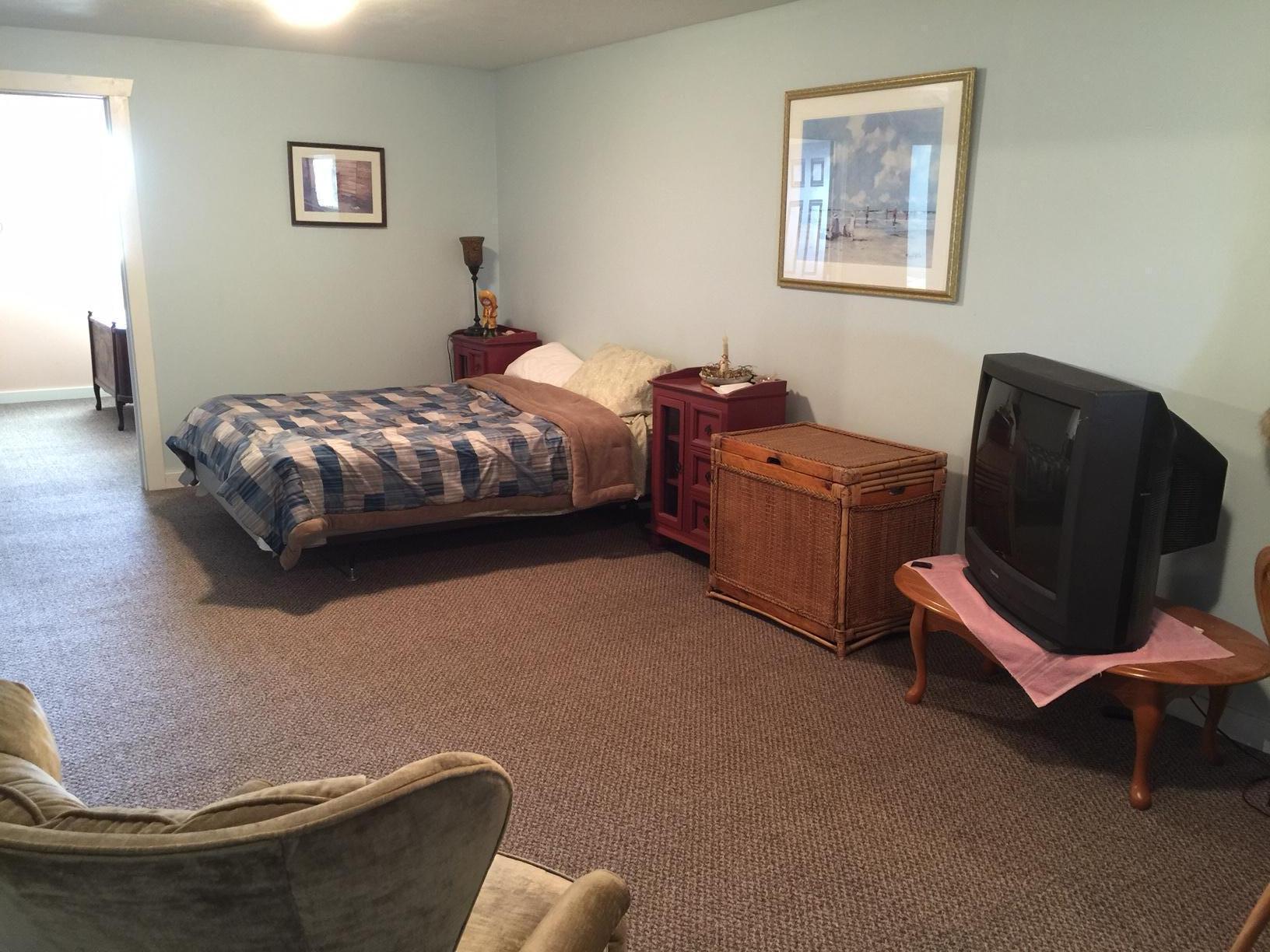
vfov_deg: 48.2
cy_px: 476
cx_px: 635
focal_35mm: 29
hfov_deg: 61.7
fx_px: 1064
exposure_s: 1/4
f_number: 2.2
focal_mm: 4.15
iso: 64
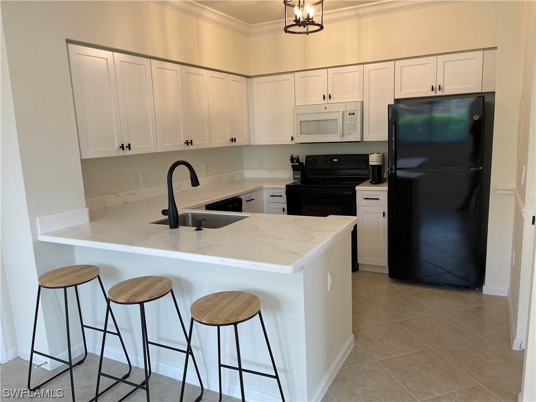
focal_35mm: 26
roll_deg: +2.4
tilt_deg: -11.2
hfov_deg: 67.3
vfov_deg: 53.1
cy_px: 201
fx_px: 403
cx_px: 268
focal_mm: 5.1
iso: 125
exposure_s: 1/120
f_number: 1.6
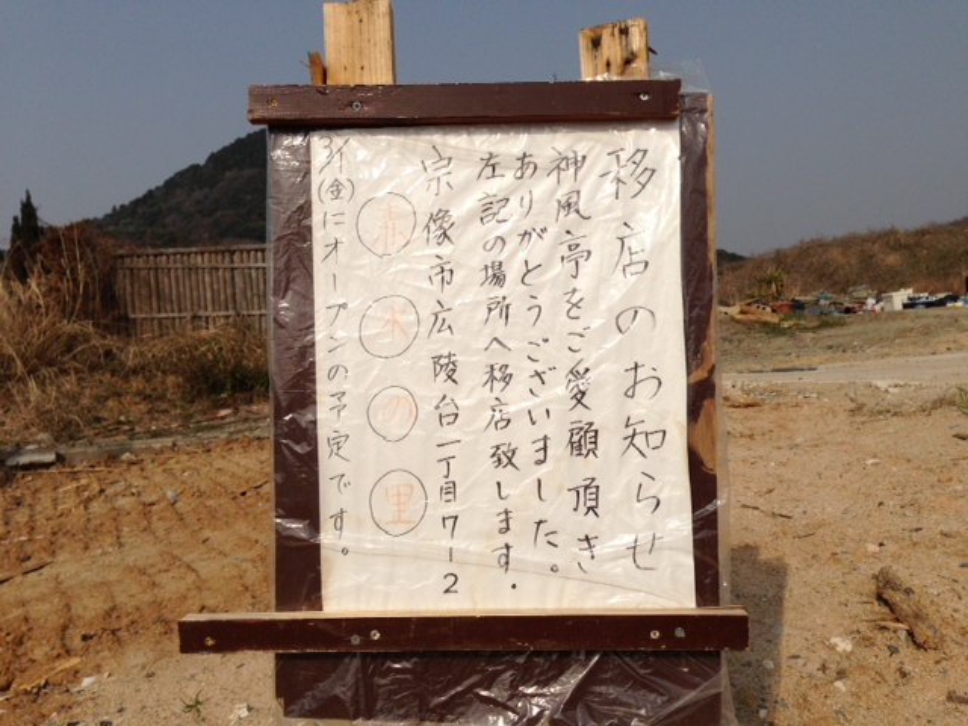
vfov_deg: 42.9
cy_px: 363
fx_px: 923
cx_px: 484
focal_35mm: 33
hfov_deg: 55.4
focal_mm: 4.13
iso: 50
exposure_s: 1/3623
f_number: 2.4
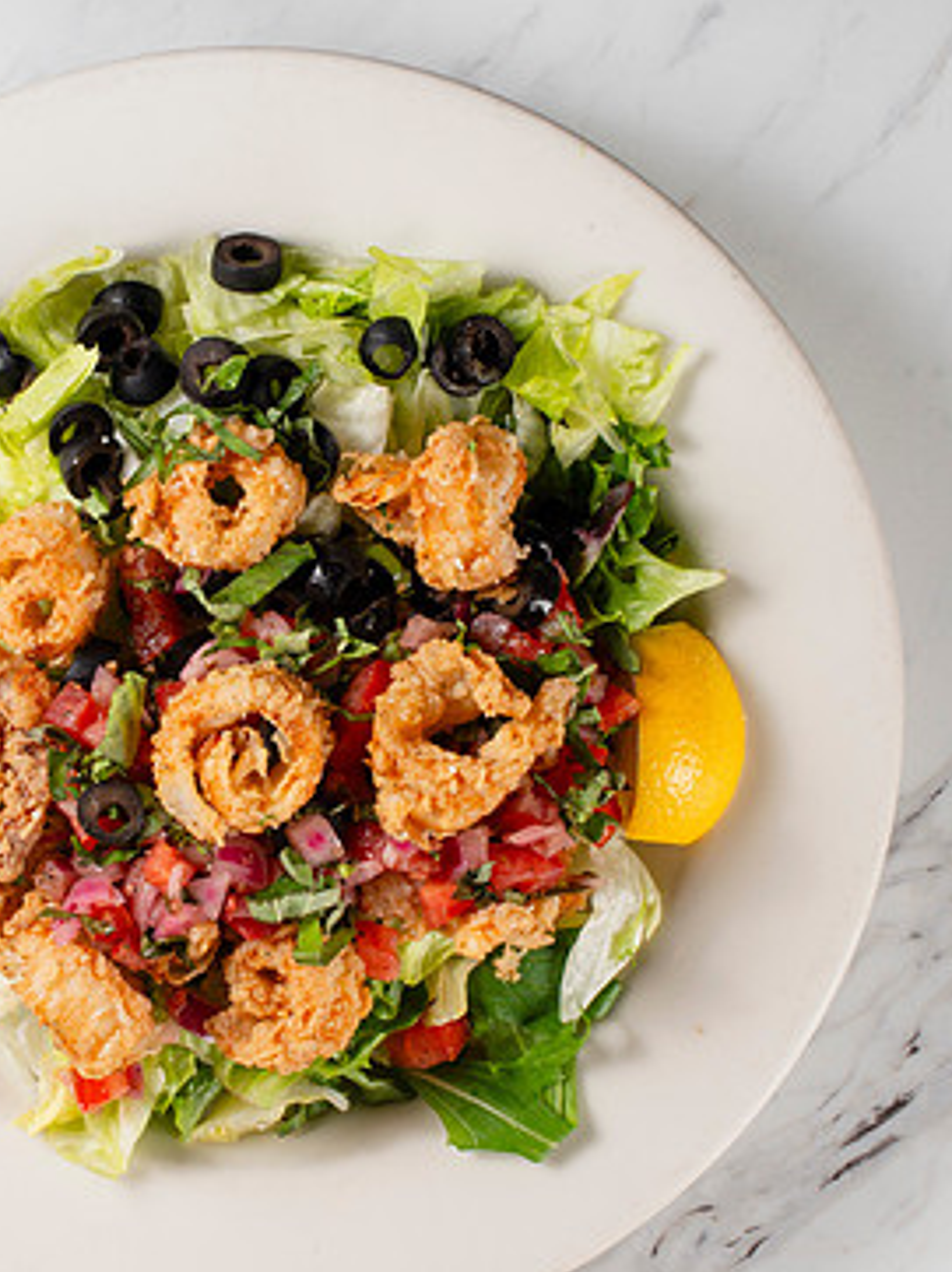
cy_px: 700
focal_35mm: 93
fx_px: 3414
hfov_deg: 15.8
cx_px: 190
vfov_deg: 21.1
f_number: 14
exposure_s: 1/200
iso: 200
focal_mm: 50
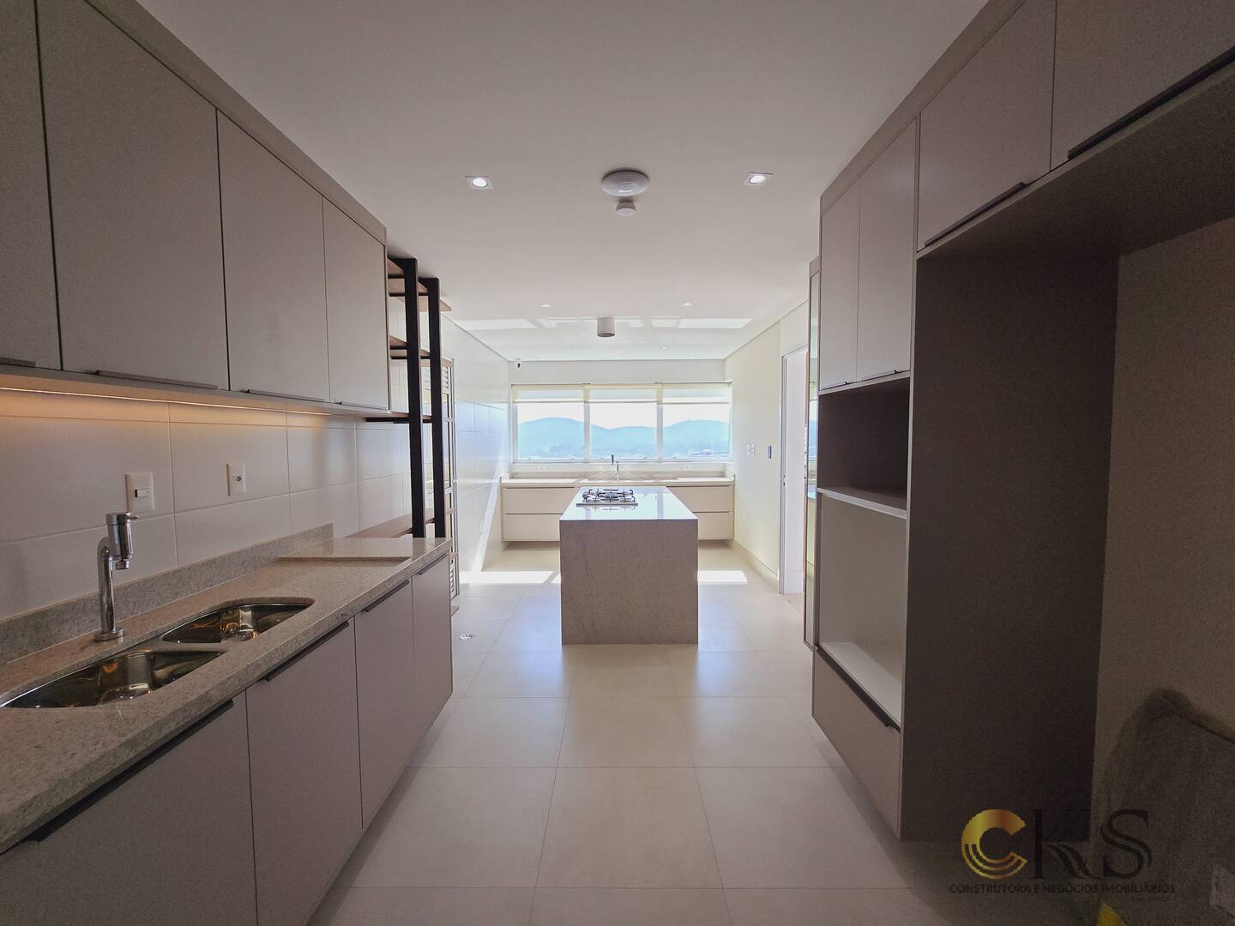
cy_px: 463
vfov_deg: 89.9
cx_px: 618
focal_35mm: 13
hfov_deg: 106.2
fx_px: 464
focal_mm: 2.2
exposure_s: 1/719
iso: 125
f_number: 2.2
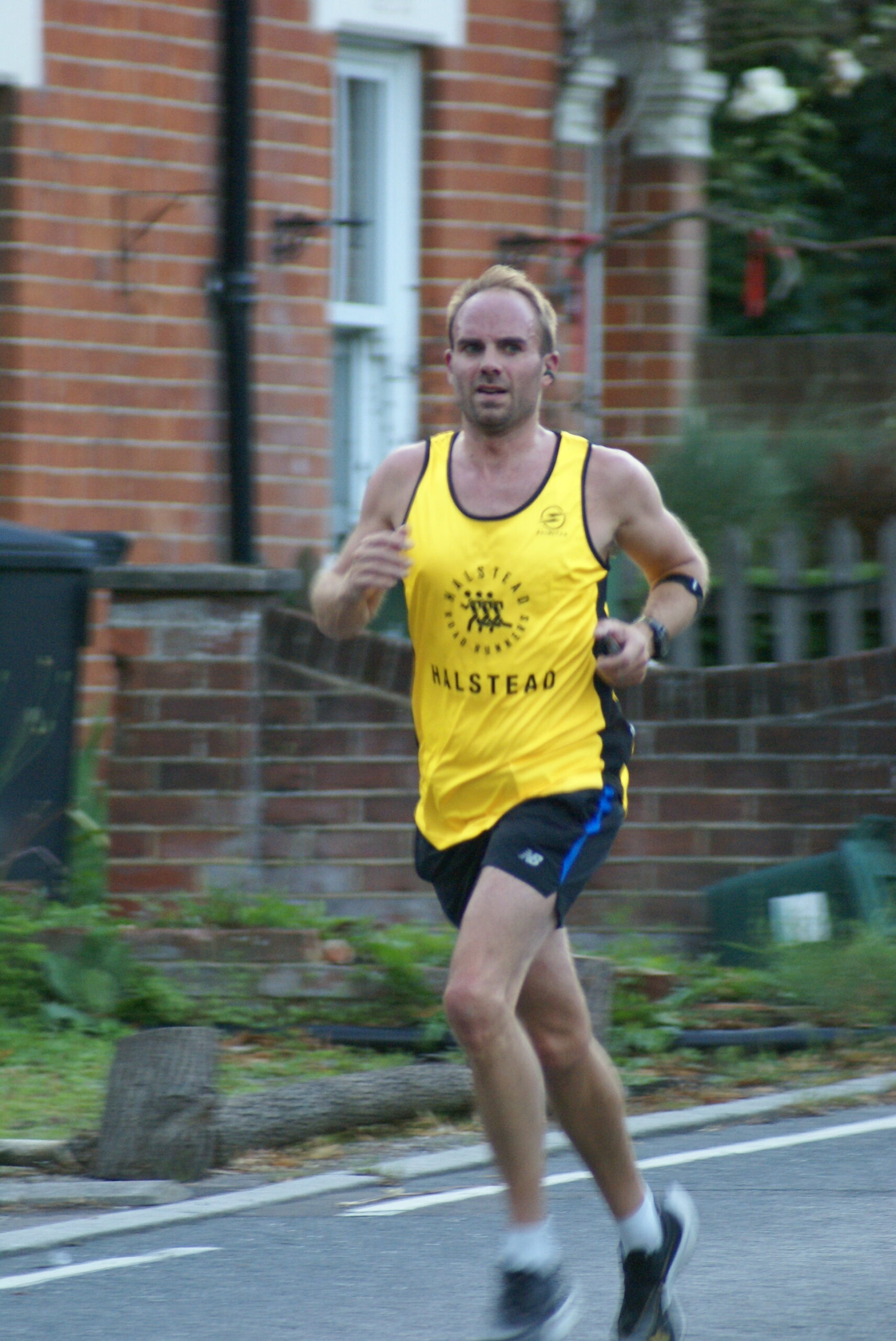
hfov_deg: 3.1
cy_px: 670
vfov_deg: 4.6
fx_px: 16769
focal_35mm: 450
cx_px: 448
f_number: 5.6
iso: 800
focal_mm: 300
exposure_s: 1/60
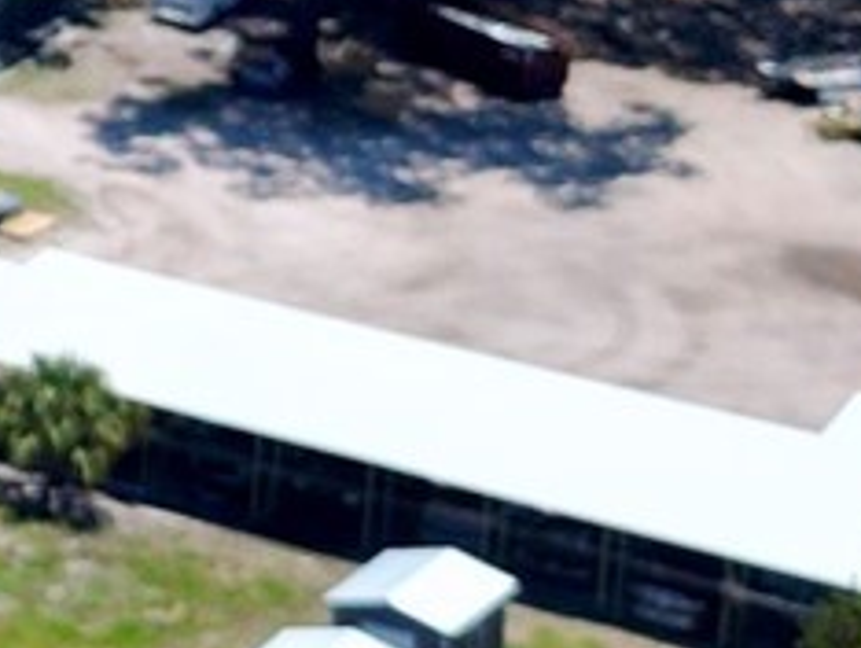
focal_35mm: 164
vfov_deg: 8.7
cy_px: -497
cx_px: -1556
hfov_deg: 9.8
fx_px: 4083
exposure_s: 1/4000
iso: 150
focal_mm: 6.72
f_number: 1.7
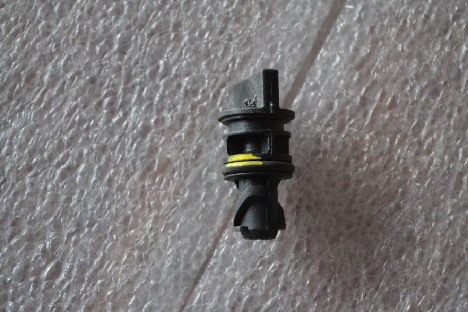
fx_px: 1072
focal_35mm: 82
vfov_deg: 16.6
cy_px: 156
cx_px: 234
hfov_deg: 24.6
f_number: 5.6
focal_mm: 55
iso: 2500
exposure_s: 1/60
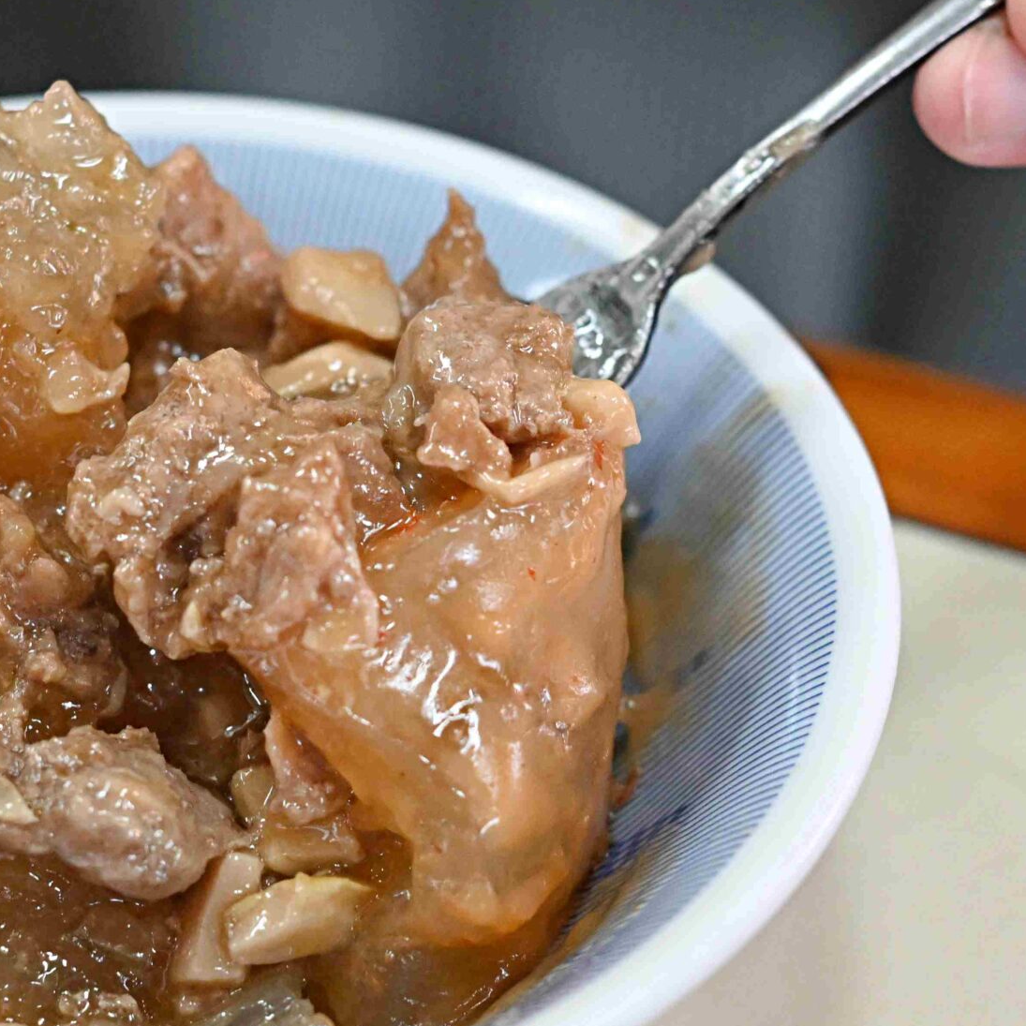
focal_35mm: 149
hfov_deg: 11.7
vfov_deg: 11.7
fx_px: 4996
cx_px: 295
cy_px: 401
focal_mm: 50
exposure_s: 1/200
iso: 2500
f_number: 3.2
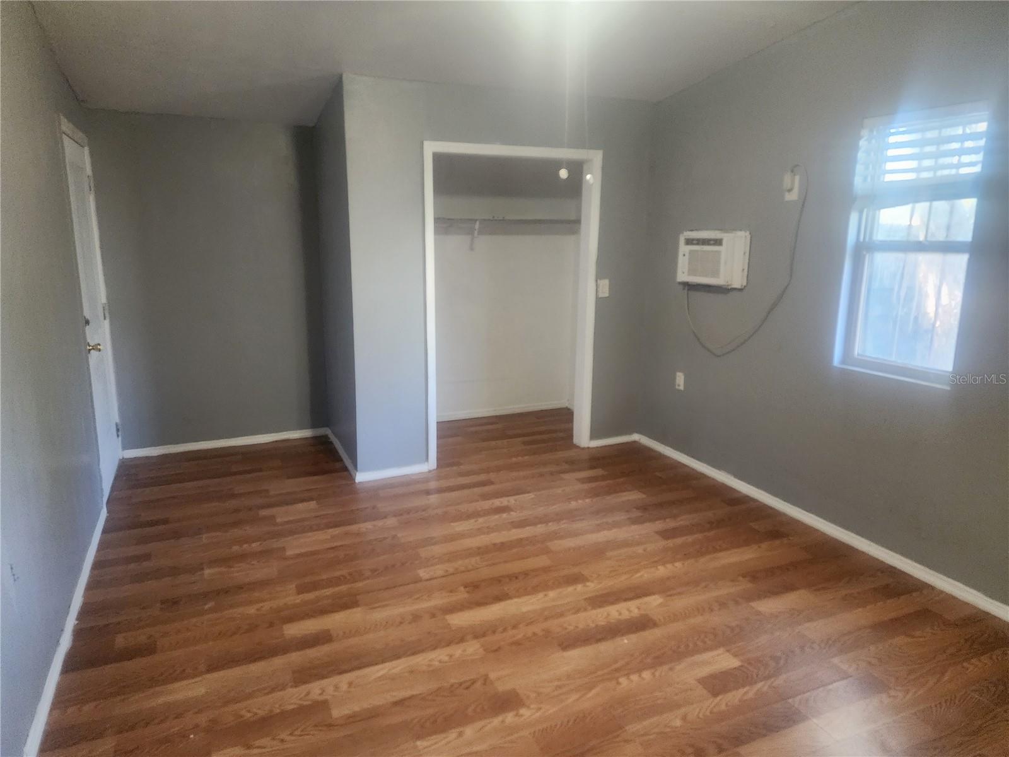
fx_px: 670
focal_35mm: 23
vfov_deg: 58.9
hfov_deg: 73.9
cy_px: 378
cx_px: 504
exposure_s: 1/120
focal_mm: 6.4
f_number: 1.8
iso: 800
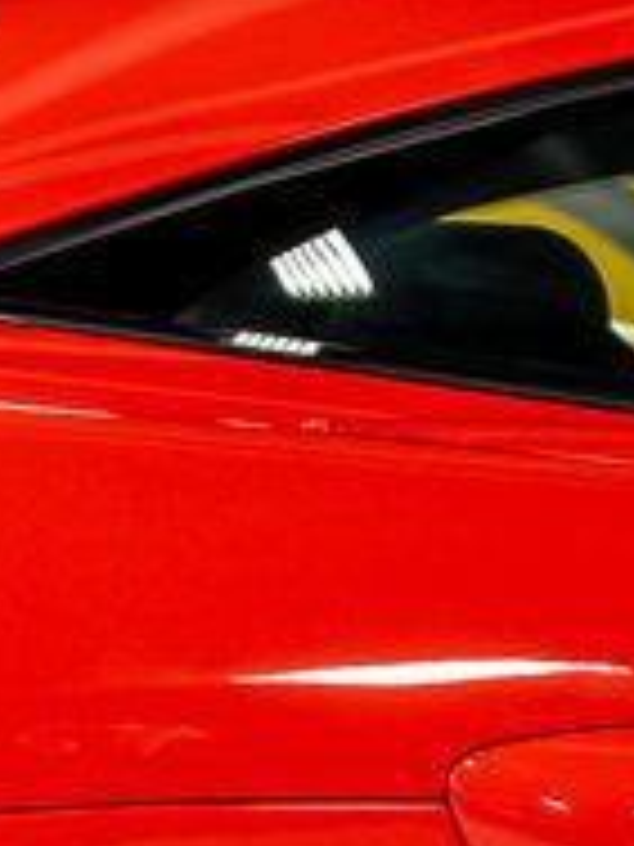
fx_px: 7424
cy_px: 1127
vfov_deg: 6.5
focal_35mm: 304
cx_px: -899
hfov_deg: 4.8
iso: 800
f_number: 5
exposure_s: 1/60
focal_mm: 58
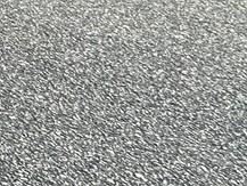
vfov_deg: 10.8
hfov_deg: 10.7
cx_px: -535
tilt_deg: +0.0
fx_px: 735
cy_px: -339
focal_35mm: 103
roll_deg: -1.3
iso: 40
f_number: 2.2
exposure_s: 1/729
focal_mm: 2.22
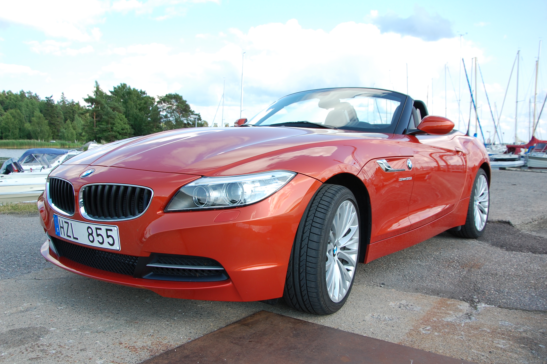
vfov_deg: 38.8
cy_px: 181
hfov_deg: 55.8
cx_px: 280
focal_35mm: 34
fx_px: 516
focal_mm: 22
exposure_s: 1/200
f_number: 7.1
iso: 200
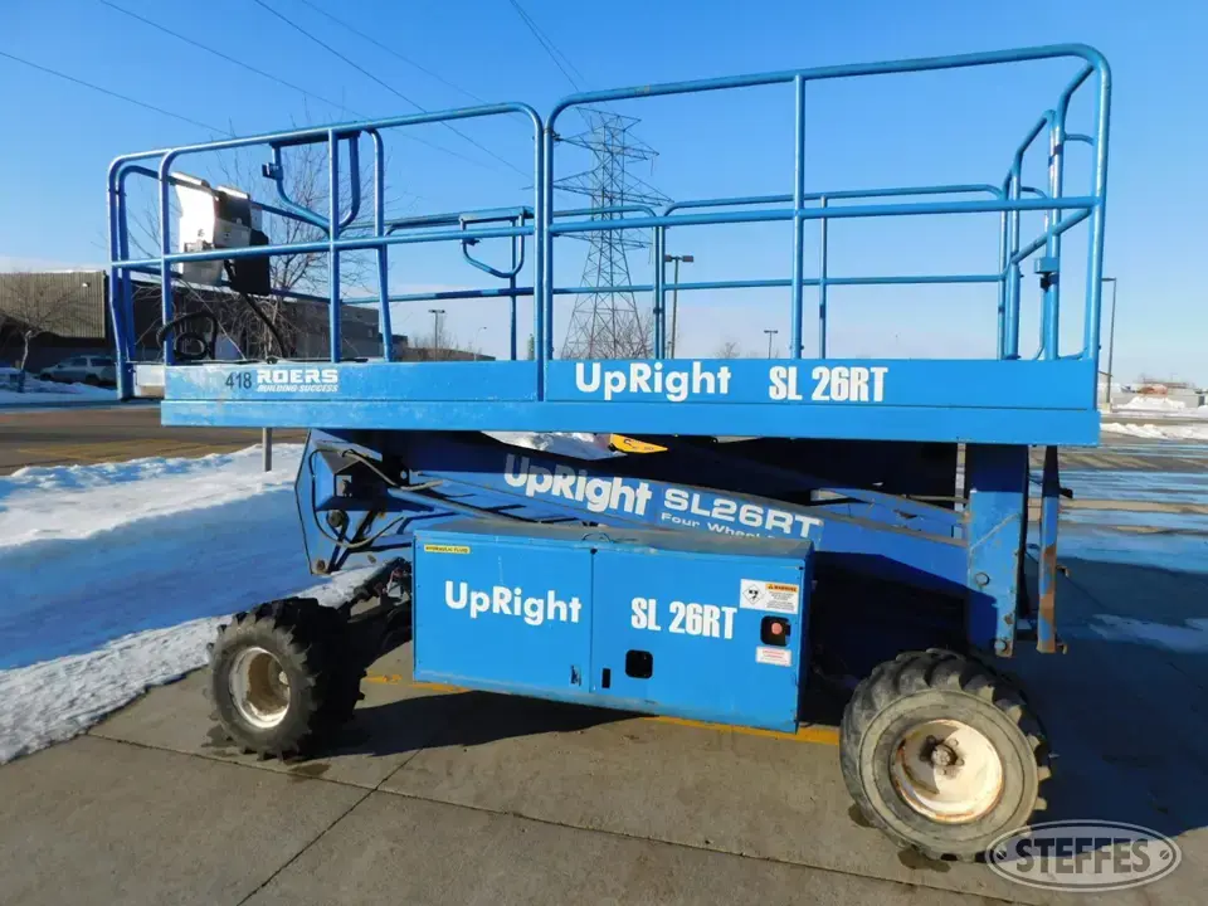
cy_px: 453
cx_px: 604
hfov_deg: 73.9
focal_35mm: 23
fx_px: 803
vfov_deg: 58.9
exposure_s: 1/500
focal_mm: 4
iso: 125
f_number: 6
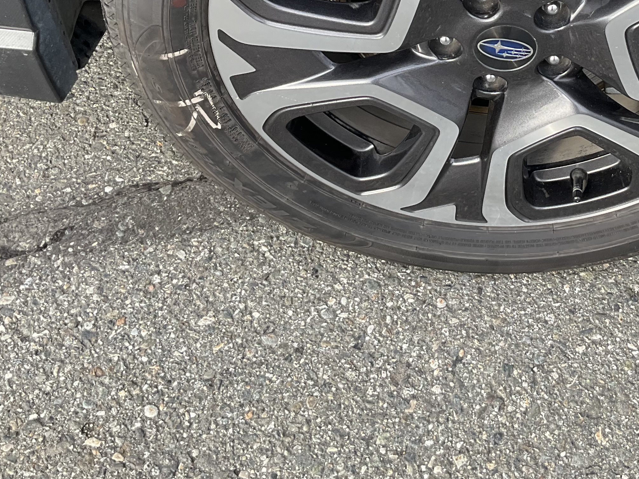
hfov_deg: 32.4
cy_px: 12
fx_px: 1071
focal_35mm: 58
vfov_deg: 24.2
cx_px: 503
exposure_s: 1/177
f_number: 1.8
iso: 20
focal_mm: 3
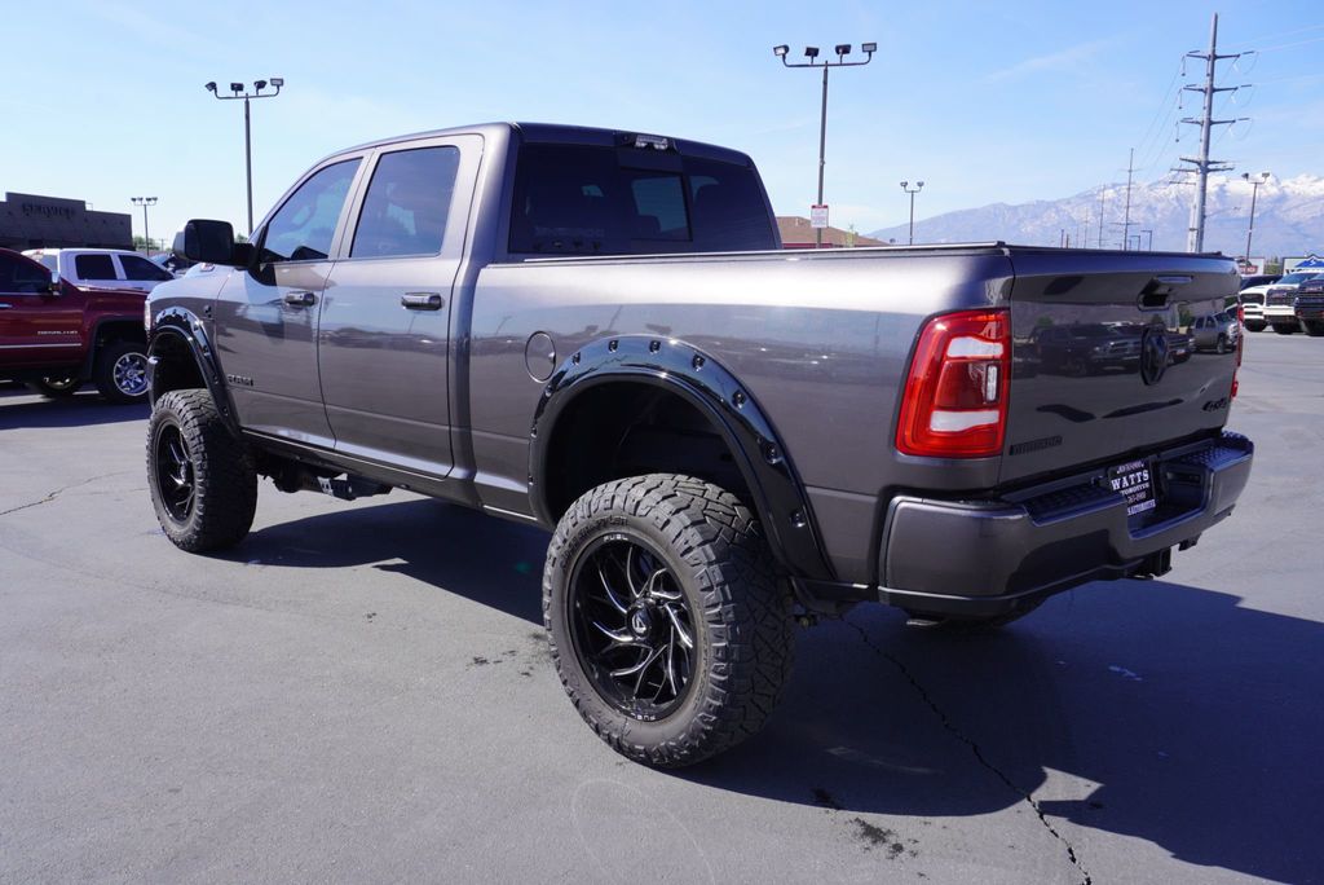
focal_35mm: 30
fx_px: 1104
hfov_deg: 61.9
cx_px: 662
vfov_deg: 43.7
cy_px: 442
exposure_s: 1/125
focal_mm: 20
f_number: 9
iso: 100
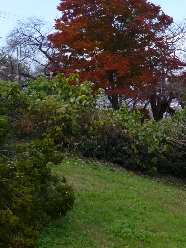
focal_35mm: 48
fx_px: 344
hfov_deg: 30.1
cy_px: 42
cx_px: 120
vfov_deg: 37.9
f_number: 4
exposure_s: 1/400
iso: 100
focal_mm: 4.3
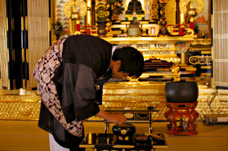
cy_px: 76
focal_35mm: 57
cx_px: 114
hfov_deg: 35.1
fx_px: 360
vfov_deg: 23.7
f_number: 5
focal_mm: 38
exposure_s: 1/6
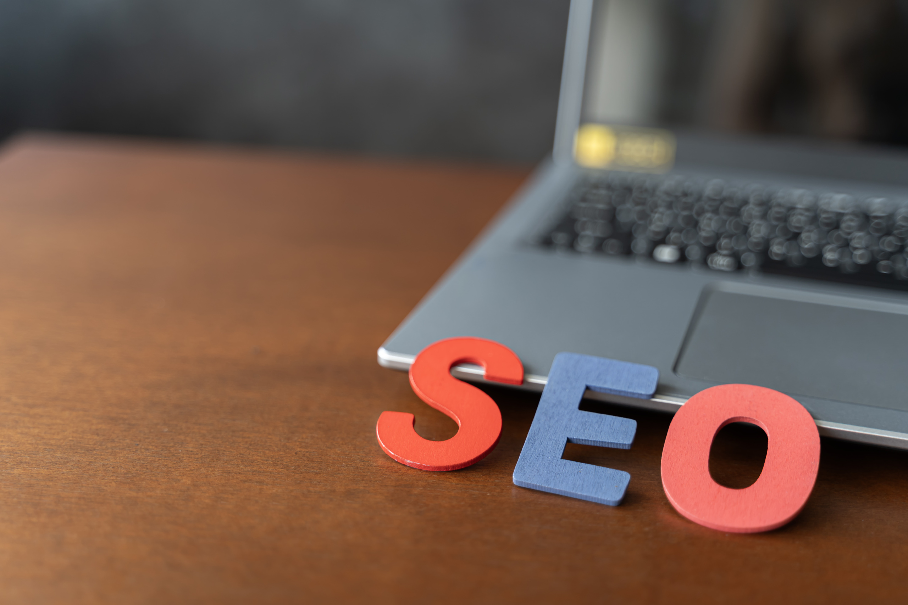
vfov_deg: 27.0
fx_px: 1261
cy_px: 302
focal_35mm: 50
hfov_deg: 39.6
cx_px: 454
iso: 200
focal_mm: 50
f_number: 2.8
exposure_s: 1/40
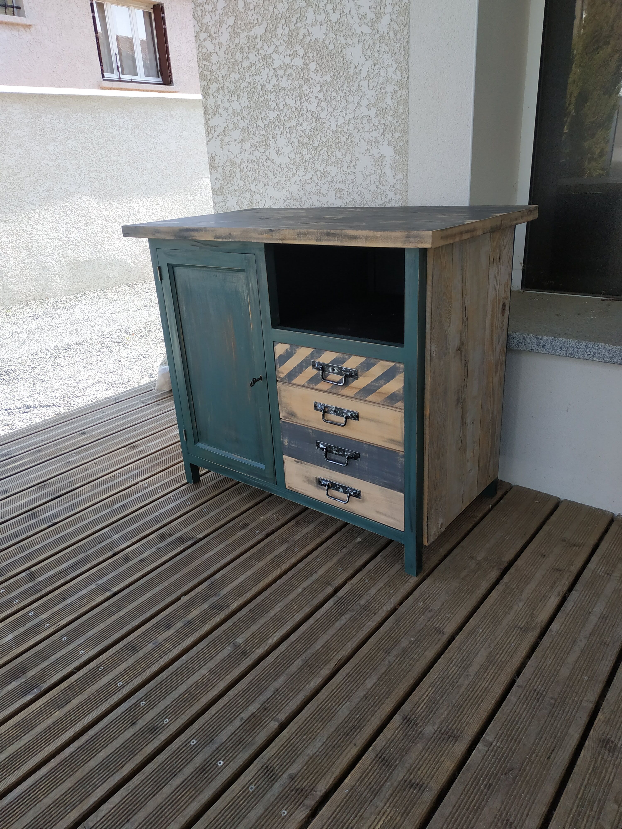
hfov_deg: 56.8
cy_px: 414
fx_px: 575
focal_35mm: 24
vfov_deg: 71.6
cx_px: 311
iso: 250
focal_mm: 3.94
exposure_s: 1/610
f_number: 1.9
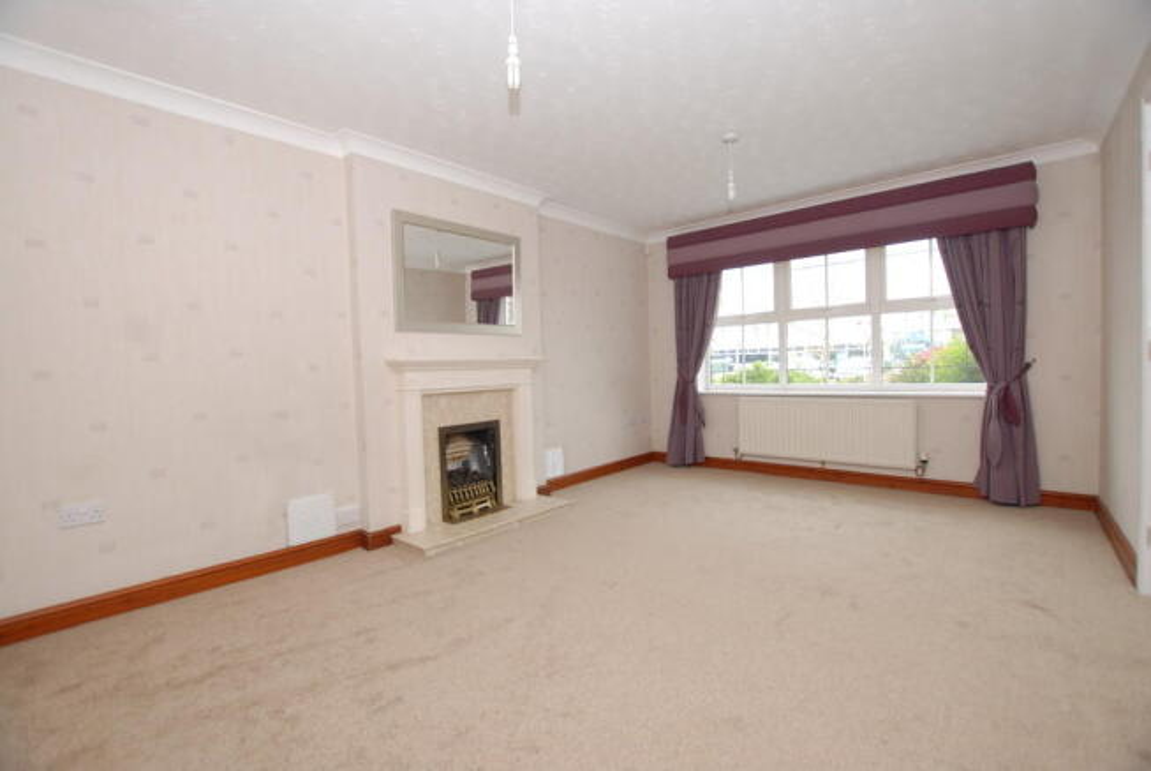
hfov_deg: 100.3
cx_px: 576
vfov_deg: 77.5
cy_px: 386
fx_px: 480
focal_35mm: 15
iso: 100
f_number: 4
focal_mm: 10
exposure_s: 1/45
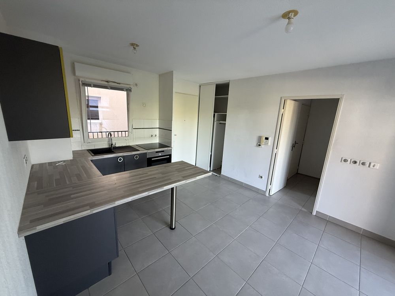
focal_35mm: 14
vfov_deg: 85.7
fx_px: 160
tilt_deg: -11.3
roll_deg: -3.3
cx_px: 198
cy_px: 148
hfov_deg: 102.1
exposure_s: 1/99
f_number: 2.2
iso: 250
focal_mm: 2.22
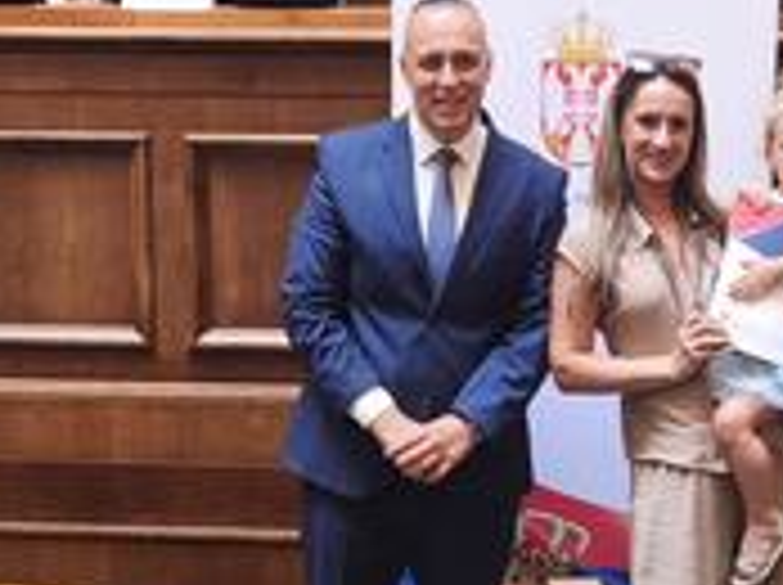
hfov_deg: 30.6
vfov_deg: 23.4
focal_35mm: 62
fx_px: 1400
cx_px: 608
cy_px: 421
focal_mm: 5.35
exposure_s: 1/60
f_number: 1.7
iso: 640
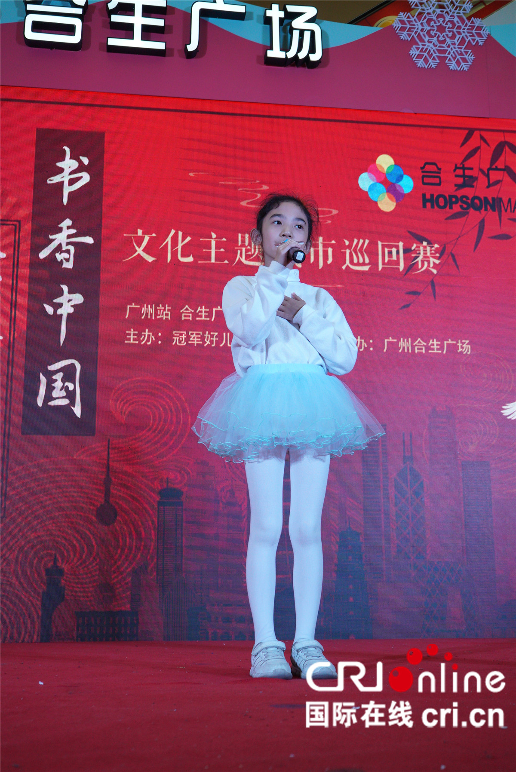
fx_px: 902
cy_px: 386
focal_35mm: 42
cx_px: 258
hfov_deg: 31.9
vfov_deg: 46.4
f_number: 6.3
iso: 1600
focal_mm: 42
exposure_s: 1/250
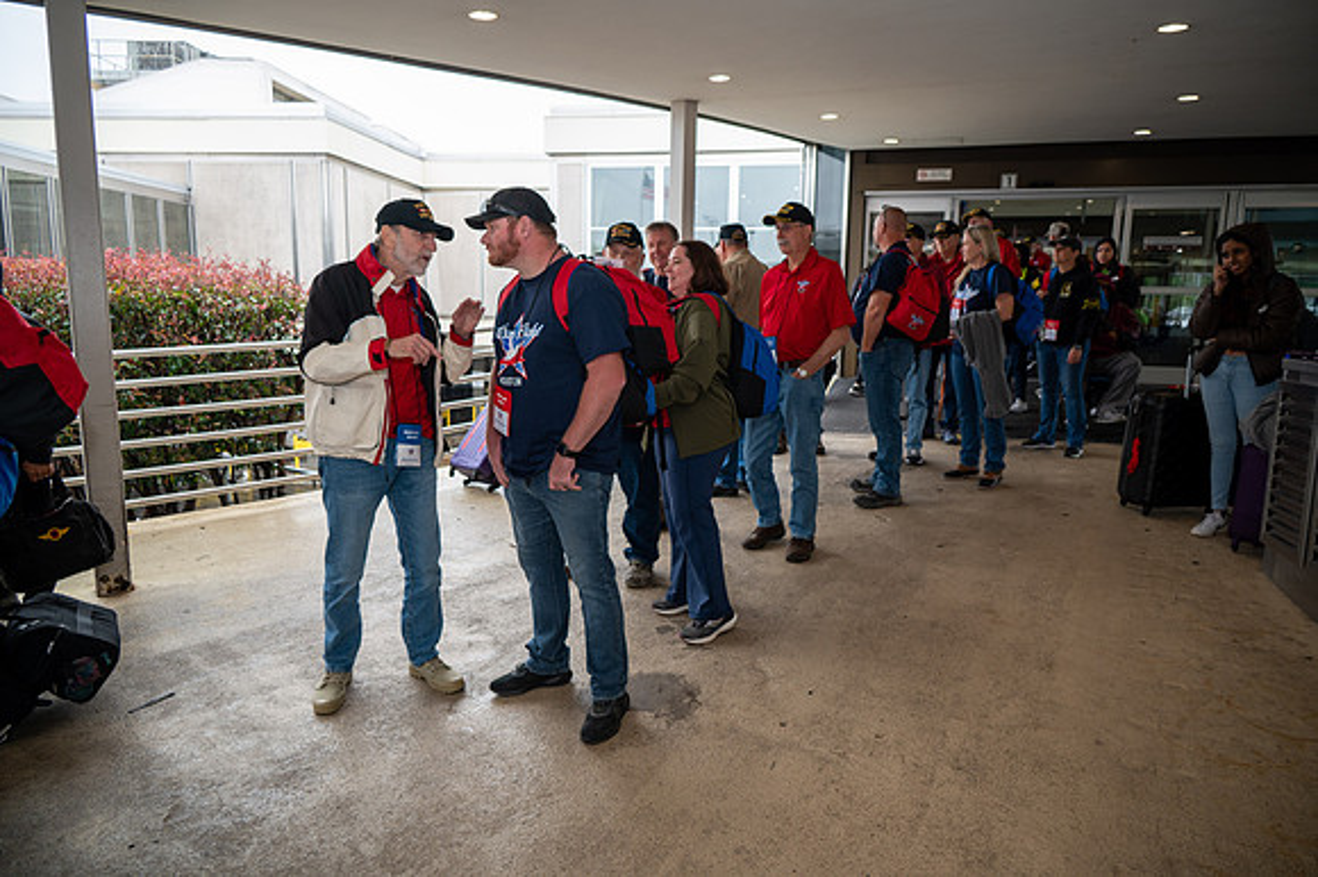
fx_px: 878
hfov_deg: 73.8
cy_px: 438
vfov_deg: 53.1
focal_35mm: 24
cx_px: 659
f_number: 4
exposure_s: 1/100
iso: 250
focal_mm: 24
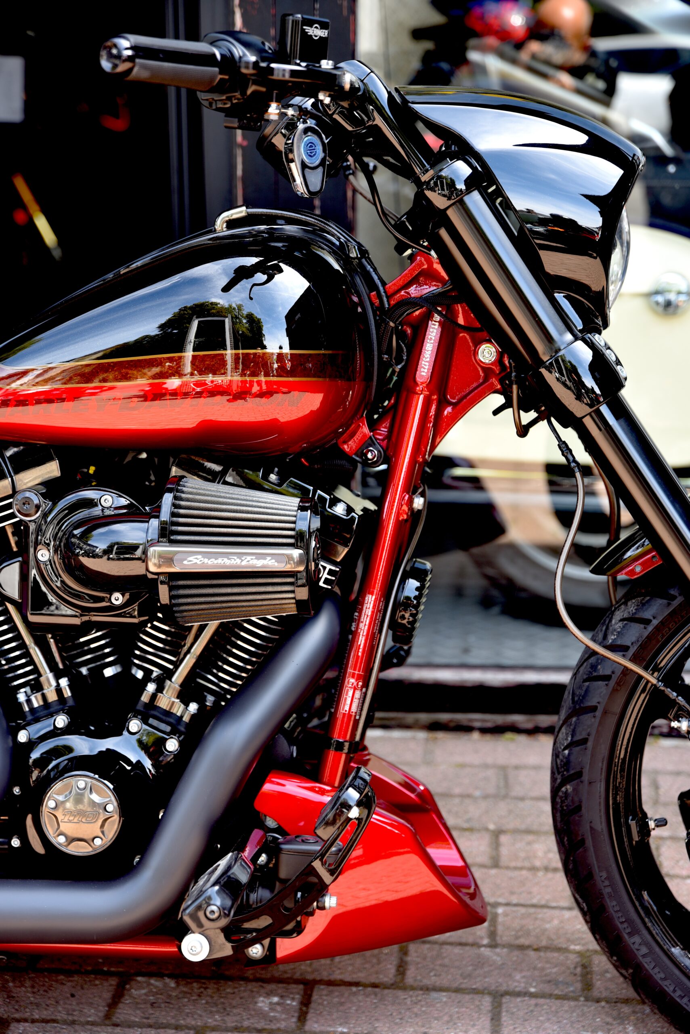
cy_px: 517
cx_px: 345
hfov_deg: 19.5
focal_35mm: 70
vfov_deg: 28.8
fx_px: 2010
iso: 100
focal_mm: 70
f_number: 3.5
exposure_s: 1/60
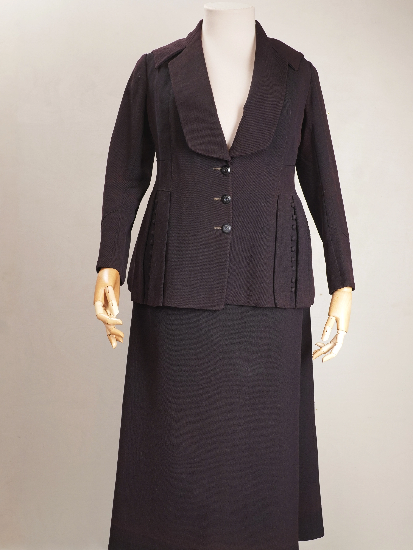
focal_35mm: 52
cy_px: 301
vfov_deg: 36.8
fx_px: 827
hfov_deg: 28.0
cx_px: 206
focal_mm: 32
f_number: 8
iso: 320
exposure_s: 1/15
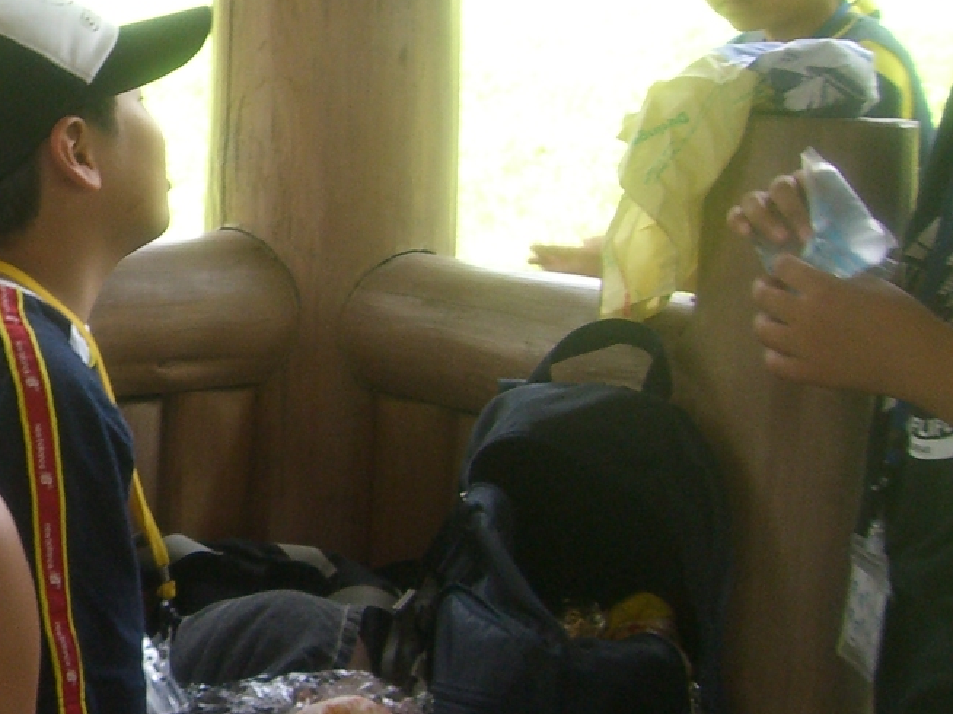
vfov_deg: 15.9
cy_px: 293
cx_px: -165
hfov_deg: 19.9
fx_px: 2559
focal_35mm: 93
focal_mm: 6.2
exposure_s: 1/125
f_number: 2.7
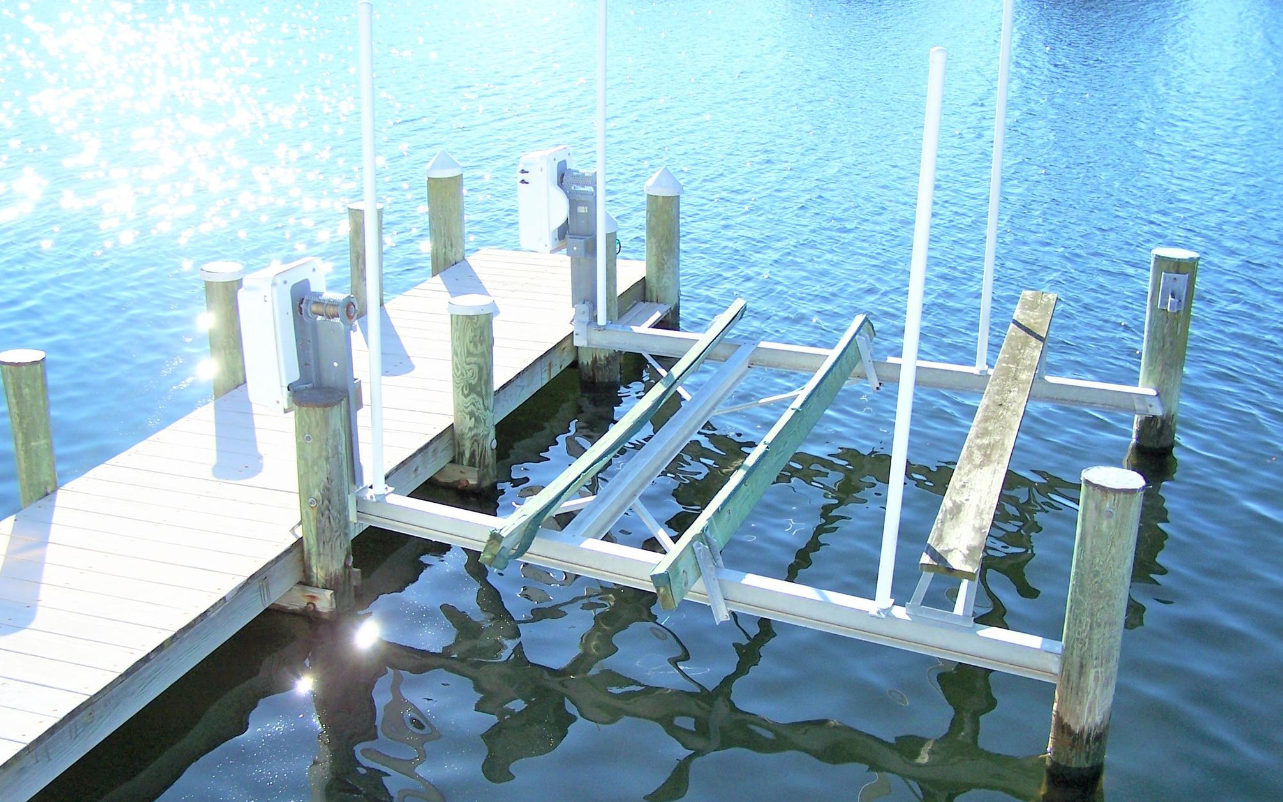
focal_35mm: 41
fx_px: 1434
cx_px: 649
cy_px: 433
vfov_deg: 31.2
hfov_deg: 48.2
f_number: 2.8
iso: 80
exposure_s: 1/750
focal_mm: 6.3
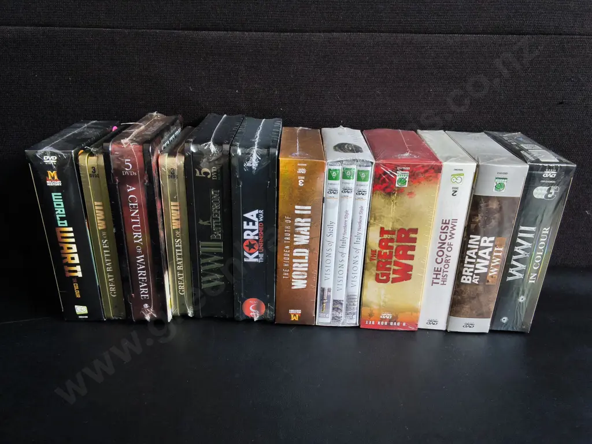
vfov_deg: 51.4
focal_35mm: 27
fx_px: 462
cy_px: 222
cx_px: 296
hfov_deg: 65.3
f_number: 2
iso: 100
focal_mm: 2.87
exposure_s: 1/100
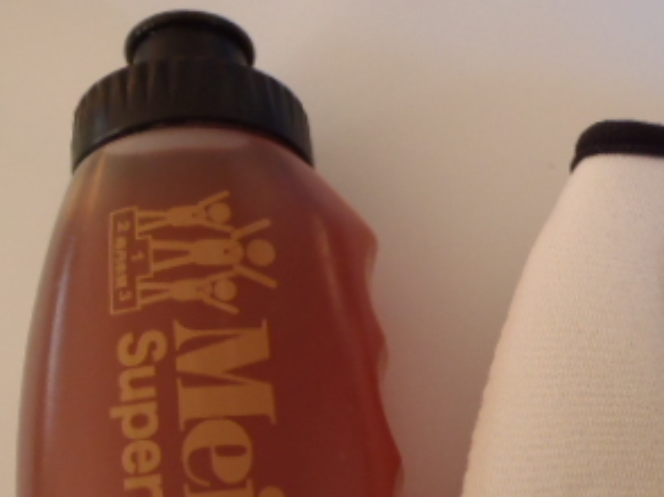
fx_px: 1169
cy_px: 474
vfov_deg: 23.2
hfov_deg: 31.3
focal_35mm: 61
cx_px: 465
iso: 200
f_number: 3.5
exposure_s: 1/6
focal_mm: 5
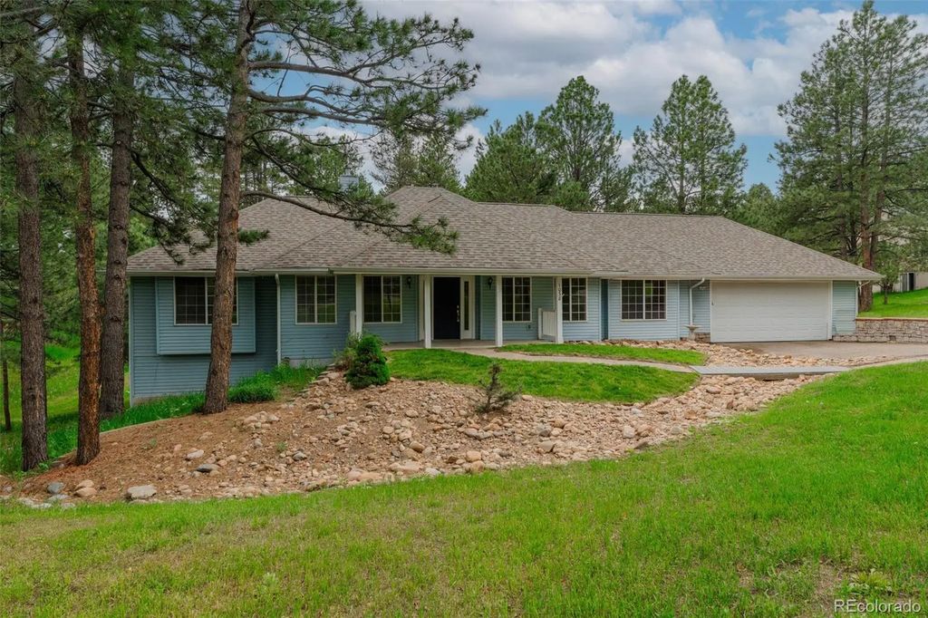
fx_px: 593
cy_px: 309
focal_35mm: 23
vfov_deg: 55.1
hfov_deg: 76.1
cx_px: 464
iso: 400
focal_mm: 23
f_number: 9
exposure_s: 1/200
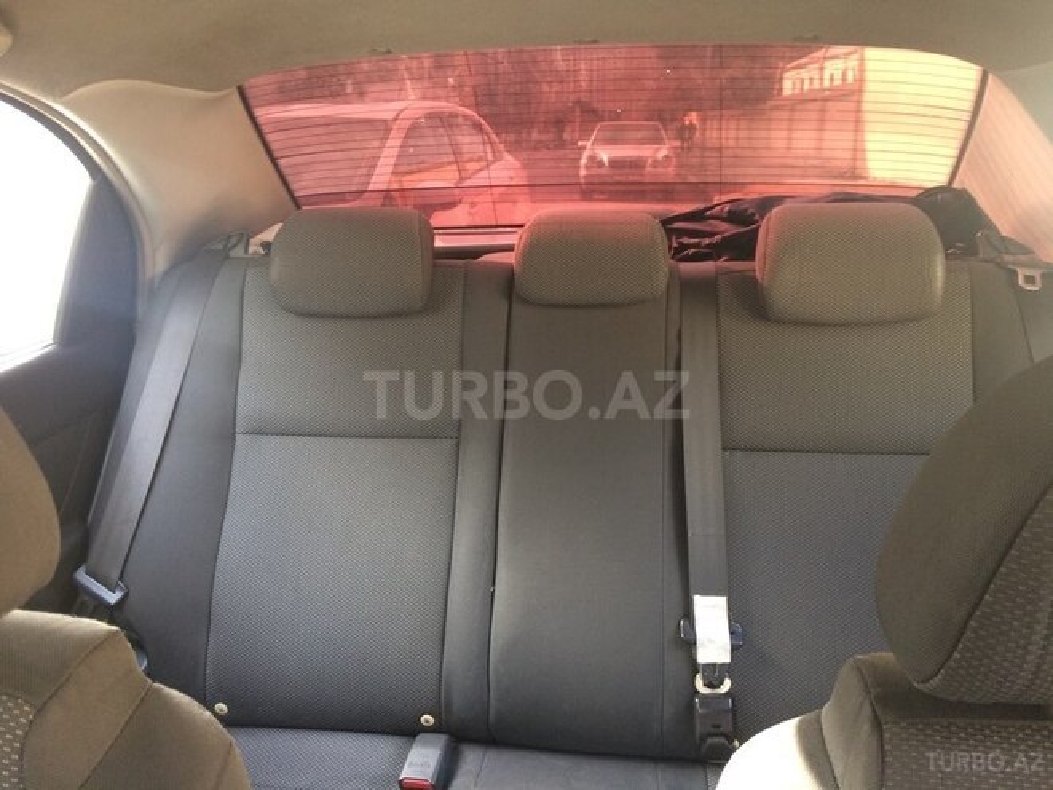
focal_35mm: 29
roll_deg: -2.9
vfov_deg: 48.2
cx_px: 526
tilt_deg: -17.9
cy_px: 395
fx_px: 882
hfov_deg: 61.7
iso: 100
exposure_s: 1/33
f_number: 2.2
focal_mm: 4.15
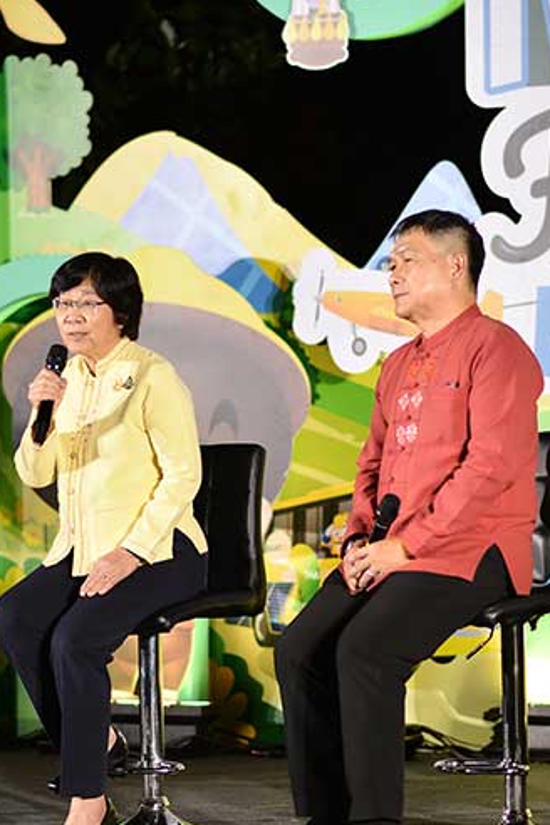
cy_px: 396
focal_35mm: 173
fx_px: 3964
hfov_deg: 7.9
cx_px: 349
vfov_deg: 11.9
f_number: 2
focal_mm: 85
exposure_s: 1/160
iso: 400
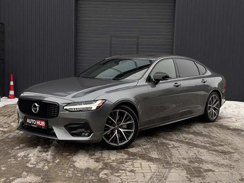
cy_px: 92
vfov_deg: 30.3
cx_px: 122
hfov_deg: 39.7
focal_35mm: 48
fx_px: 338
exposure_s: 1/1395
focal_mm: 6.76
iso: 64
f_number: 1.78
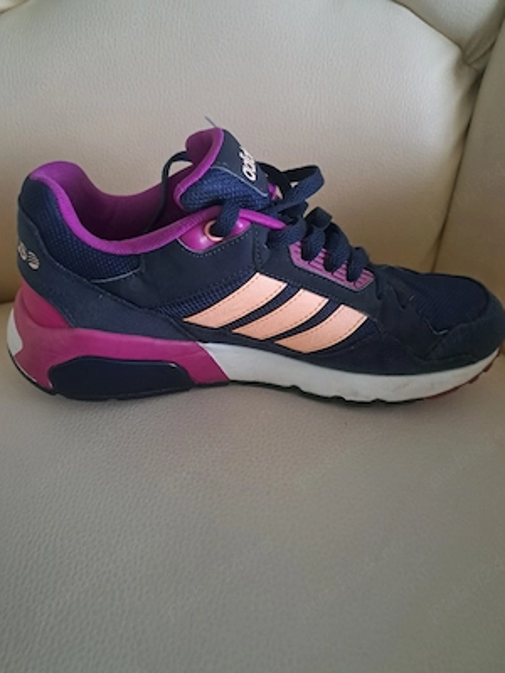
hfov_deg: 56.8
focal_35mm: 24
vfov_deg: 71.6
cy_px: 336
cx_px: 252
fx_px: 467
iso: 640
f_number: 1.8
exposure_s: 1/20
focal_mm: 5.23
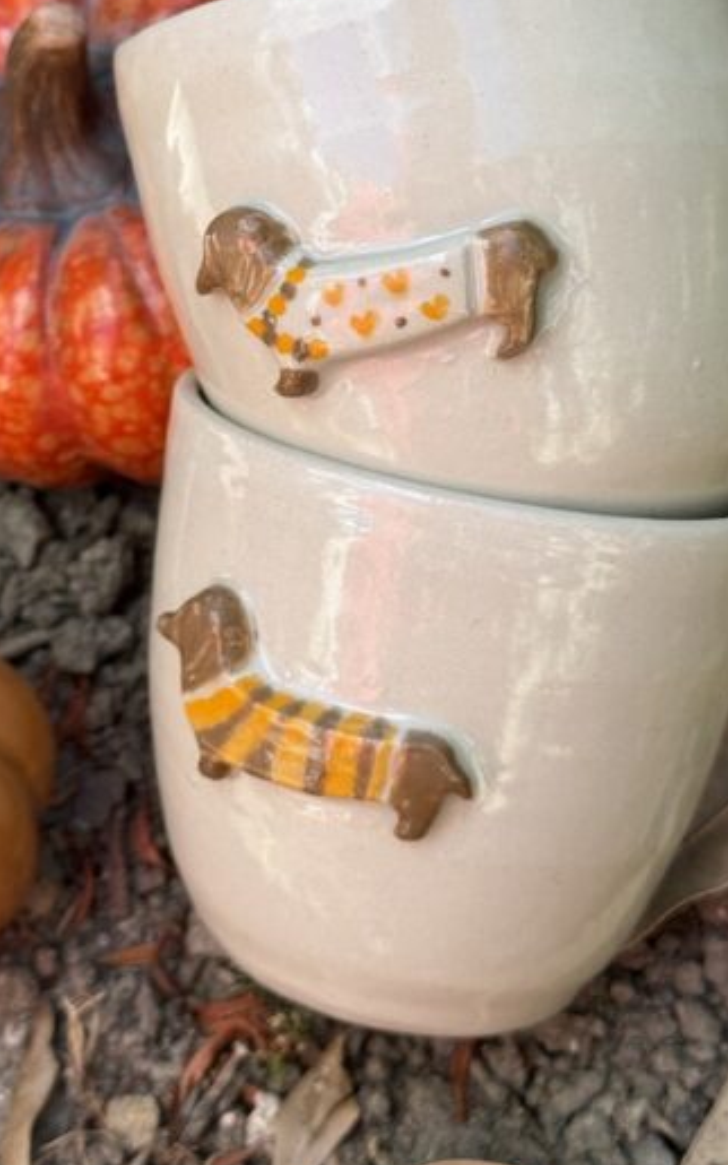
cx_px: 294
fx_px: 2507
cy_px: 398
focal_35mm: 79
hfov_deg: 16.5
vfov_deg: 26.0
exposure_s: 1/975
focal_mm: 6.76
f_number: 1.78
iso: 80
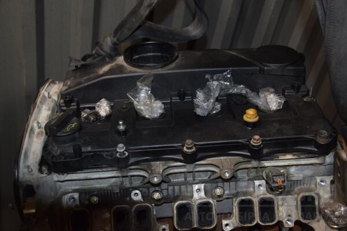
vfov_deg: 28.1
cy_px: 116
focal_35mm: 48
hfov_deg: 41.1
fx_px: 463
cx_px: 174
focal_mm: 32
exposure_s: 1/60
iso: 800
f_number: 5
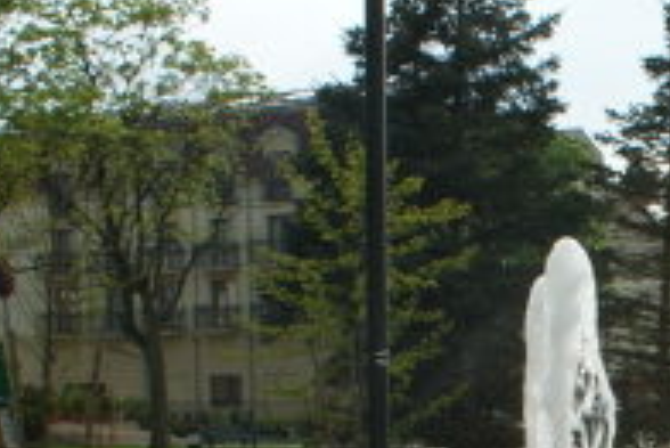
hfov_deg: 21.3
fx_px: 1639
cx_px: 824
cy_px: 605
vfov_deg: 14.8
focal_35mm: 88
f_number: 10
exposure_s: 1/80
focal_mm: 18
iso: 100
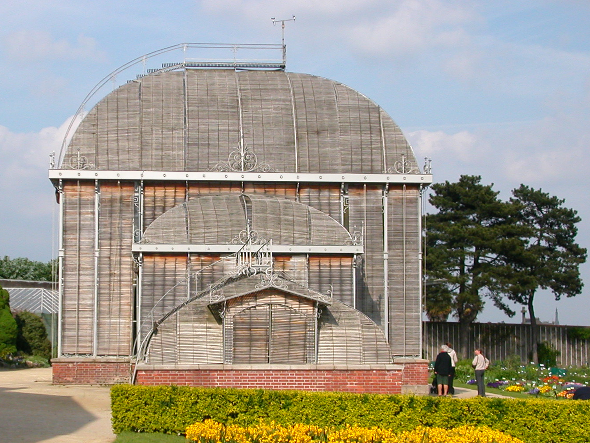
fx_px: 1312
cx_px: 260
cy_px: 265
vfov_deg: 19.1
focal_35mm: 77
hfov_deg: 25.3
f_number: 3.5
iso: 100
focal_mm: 9.7
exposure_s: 1/1170
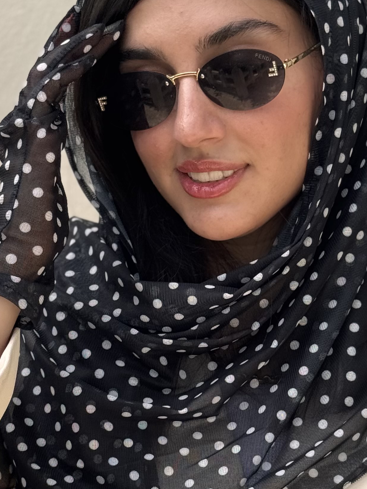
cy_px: 321
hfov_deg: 12.6
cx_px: 212
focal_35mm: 118
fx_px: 1668
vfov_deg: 16.7
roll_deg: +1.3
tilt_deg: -8.3
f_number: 1.78
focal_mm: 6.76
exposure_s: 1/2110
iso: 64
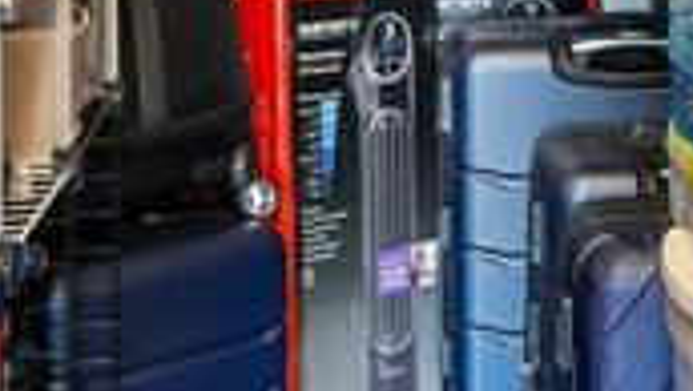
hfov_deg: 21.0
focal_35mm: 100
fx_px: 1839
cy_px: -198
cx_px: 572
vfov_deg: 11.6
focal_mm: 16
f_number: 8
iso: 400
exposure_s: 1.3
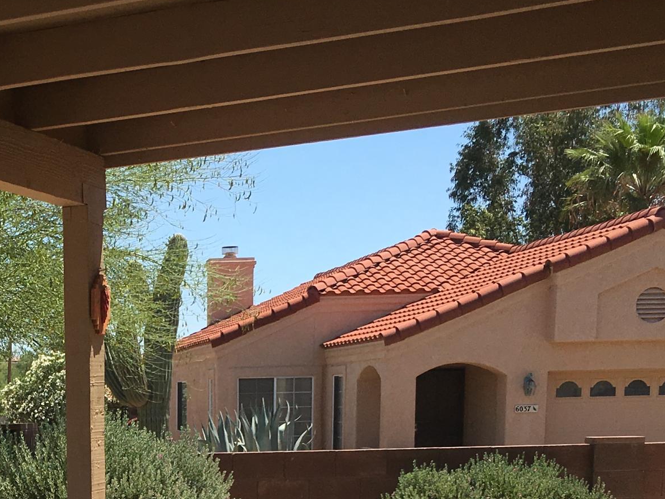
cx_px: 49
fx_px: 1422
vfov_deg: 18.7
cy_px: 620
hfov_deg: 25.4
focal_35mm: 74
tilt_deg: -9.6
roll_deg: +1.4
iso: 25
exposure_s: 1/2198
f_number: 2.2
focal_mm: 4.15
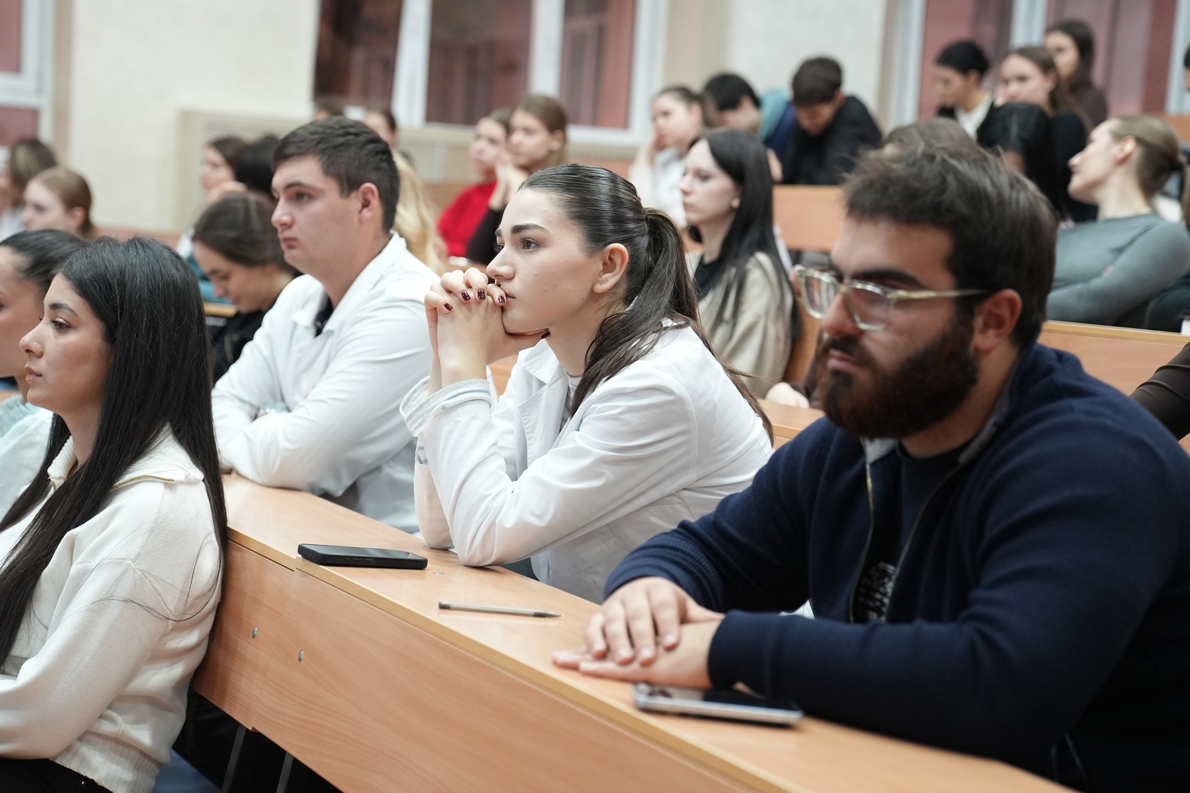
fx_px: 2248
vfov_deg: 20.0
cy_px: 401
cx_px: 514
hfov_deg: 29.6
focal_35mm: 68
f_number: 2.8
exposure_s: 1/60
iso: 3200
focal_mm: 58
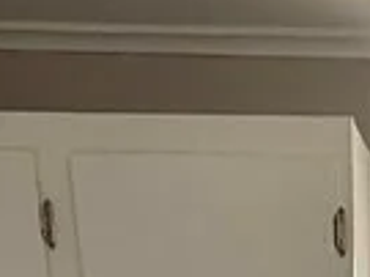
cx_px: 477
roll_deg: -3.2
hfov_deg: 17.5
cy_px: 916
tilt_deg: -23.9
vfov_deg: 9.5
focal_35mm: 106
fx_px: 1132
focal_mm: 2.22
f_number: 2.2
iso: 100
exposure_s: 1/99
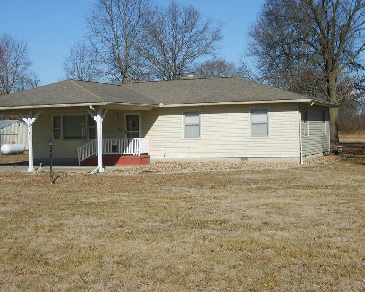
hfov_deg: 31.4
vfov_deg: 25.4
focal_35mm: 60
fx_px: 648
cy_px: 148
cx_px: 157
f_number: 8.4
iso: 50
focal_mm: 8.7
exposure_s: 1/180
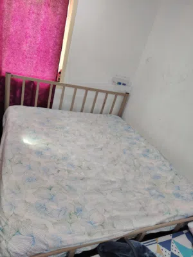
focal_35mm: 24
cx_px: 96
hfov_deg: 56.8
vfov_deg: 71.6
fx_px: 178
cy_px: 128
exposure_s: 1/33.3
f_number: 1.75
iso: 478
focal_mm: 5.25
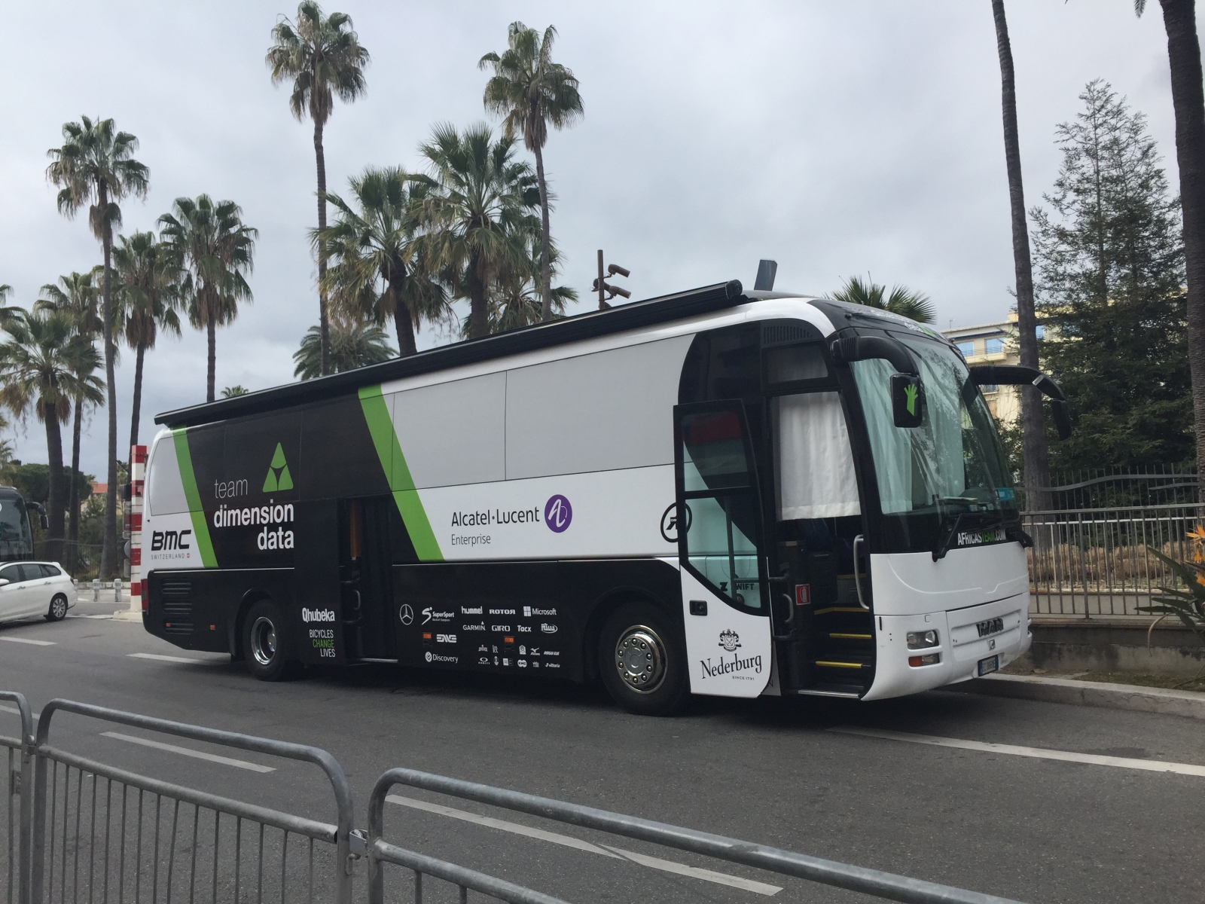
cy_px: 452
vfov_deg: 48.2
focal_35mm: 29
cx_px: 602
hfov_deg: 61.7
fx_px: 1010
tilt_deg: +6.4
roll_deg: +0.9
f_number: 2.2
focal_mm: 4.15
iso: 32
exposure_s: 1/1199
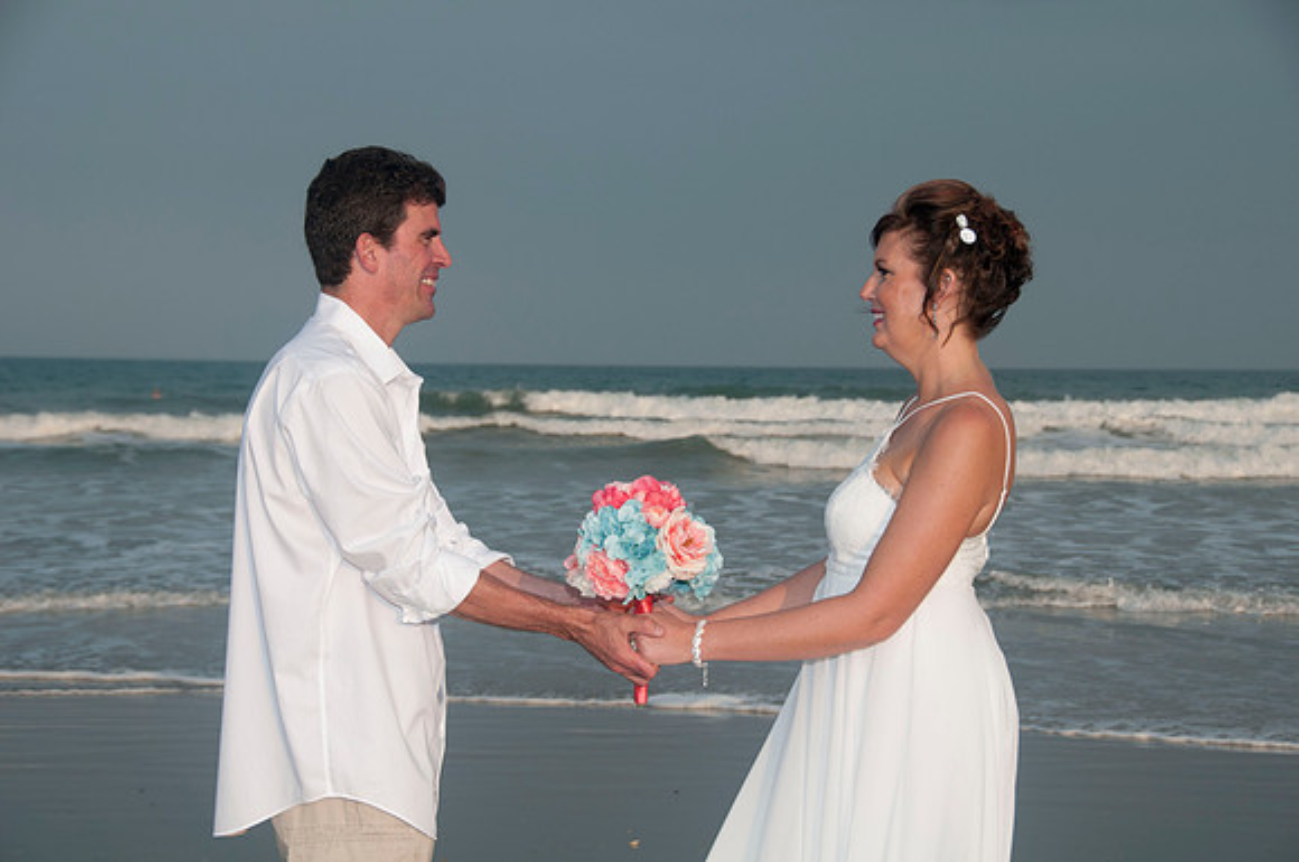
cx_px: 650
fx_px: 2973
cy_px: 431
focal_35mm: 82
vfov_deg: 16.5
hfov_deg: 24.6
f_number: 7.1
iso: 100
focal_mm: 55
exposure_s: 1/250
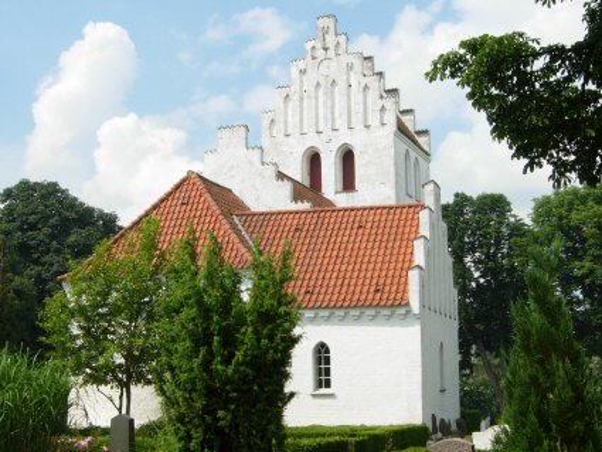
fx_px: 626
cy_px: 226
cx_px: 301
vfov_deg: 39.7
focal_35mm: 36
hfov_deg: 51.3
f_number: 6.1
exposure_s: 1/322
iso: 50
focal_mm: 7.5
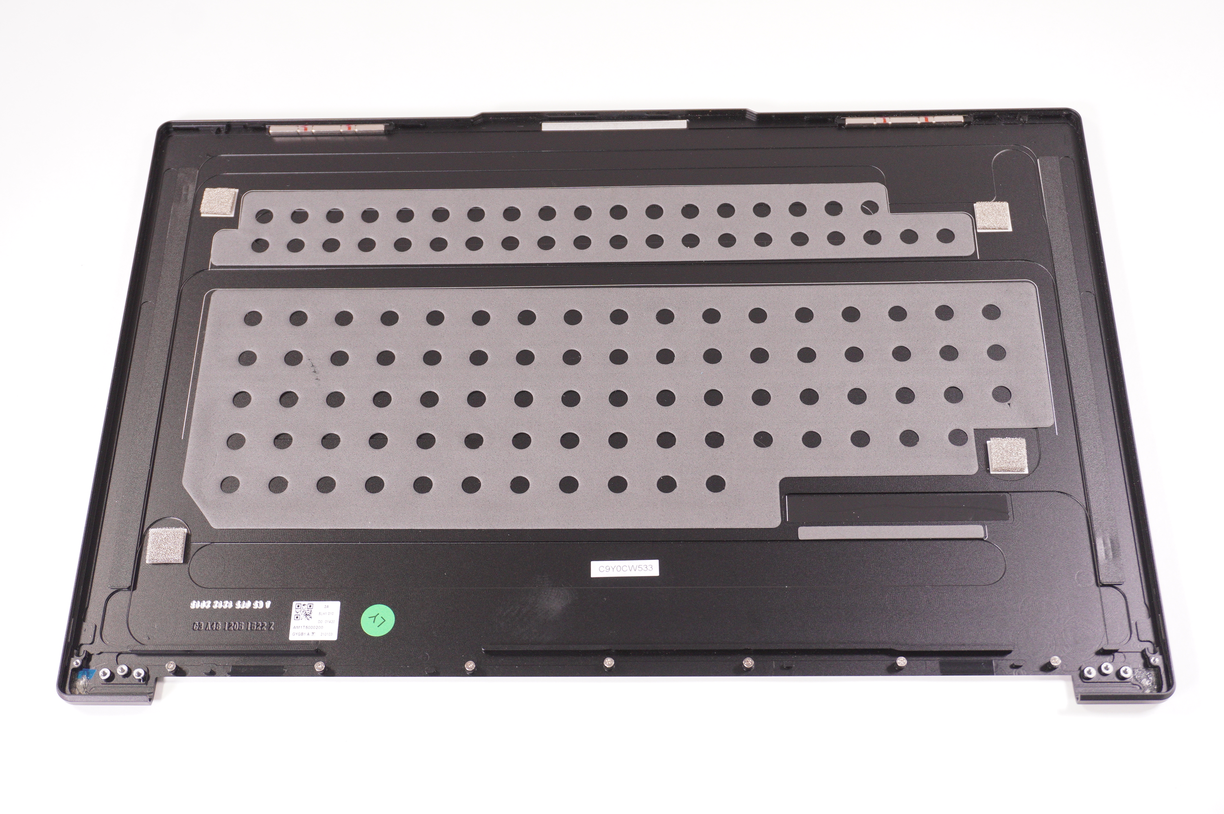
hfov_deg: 45.0
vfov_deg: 30.8
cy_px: 407
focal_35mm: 44
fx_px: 1478
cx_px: 612
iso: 800
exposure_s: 1/160
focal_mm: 29
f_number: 5.6
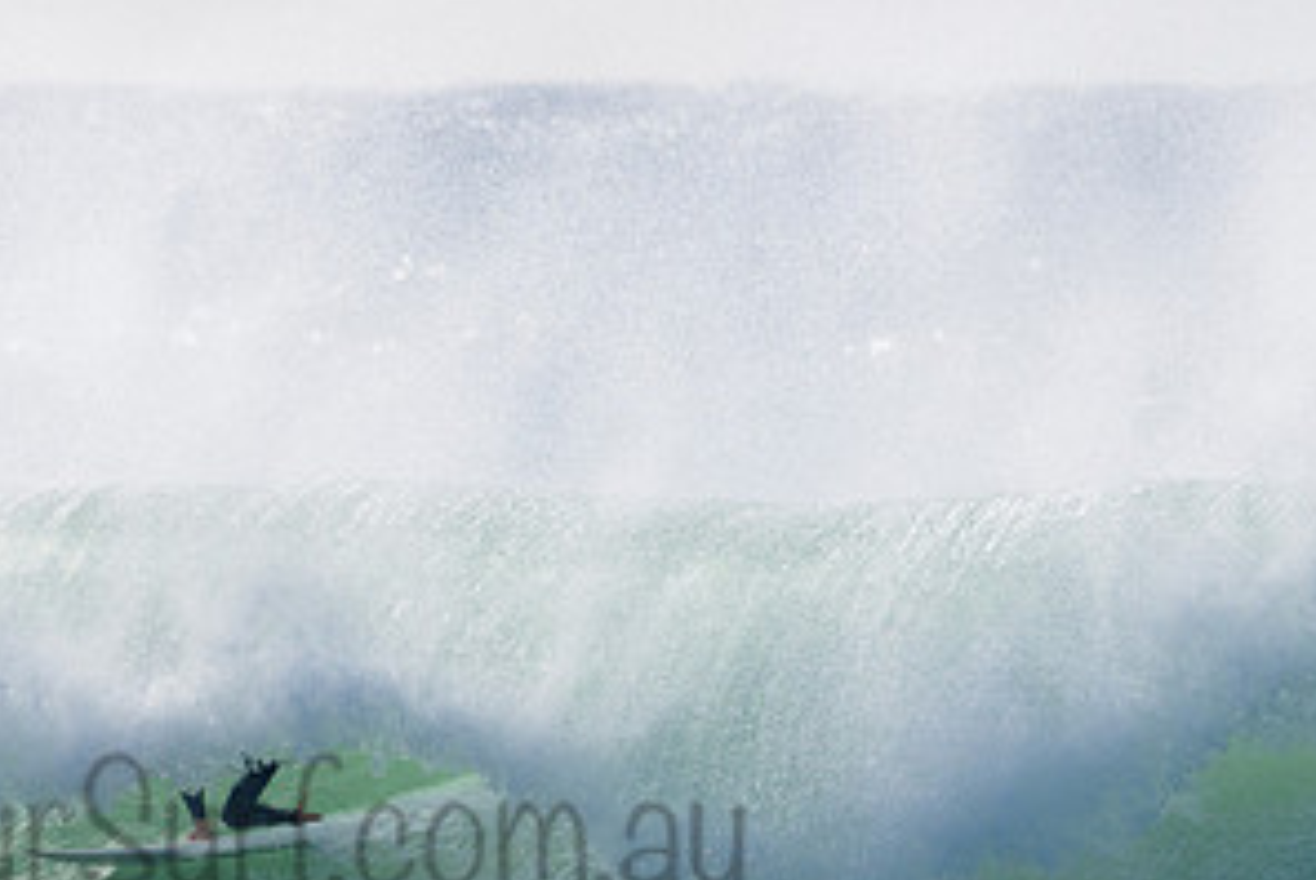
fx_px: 36554
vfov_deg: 1.4
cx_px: 292
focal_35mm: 999
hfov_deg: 2.1
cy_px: 785
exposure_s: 1/2000
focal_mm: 500
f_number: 5.6
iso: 160
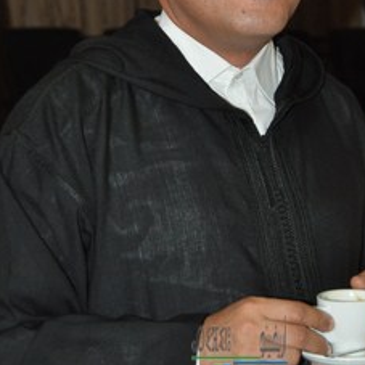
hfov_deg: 18.1
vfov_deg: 18.0
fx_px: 1145
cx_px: 239
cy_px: 98
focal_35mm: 96
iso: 800
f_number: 4.8
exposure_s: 1/60
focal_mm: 38
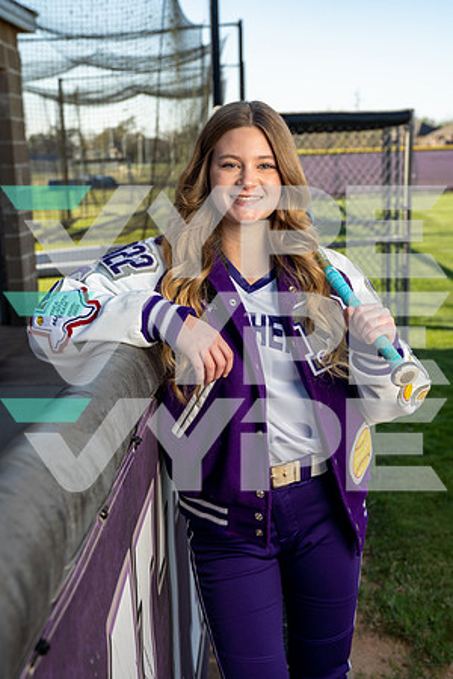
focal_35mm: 53
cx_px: 226
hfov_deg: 25.5
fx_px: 1000
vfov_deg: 37.5
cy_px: 340
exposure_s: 1/250
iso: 100
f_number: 5.6
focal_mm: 53
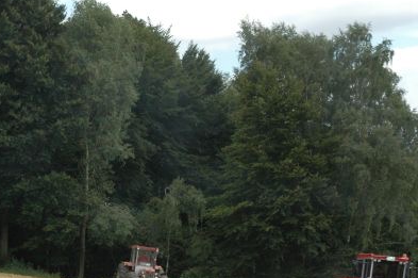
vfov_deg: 11.8
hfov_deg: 17.4
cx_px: 27
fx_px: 1345
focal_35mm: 116
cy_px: 208
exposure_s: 1/500
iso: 400
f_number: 7.1
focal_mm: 38
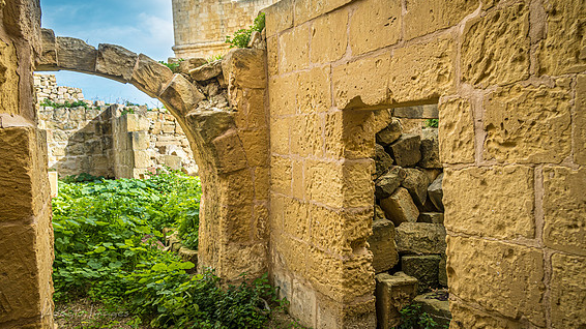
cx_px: 290
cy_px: 172
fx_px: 450
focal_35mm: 29
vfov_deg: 40.1
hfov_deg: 66.1
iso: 400
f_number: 5.6
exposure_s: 1/160
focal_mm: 18
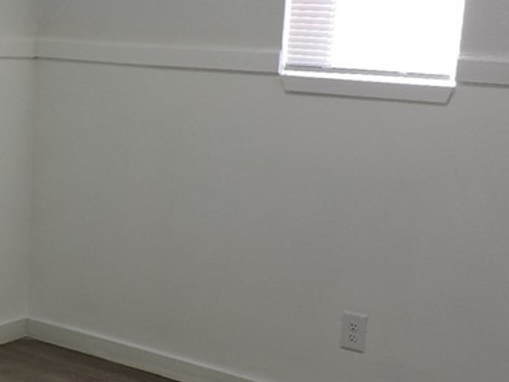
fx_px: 956
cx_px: 57
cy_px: 200
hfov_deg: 28.7
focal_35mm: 65
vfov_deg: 22.6
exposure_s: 1/30
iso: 100
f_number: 3
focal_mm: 4.3
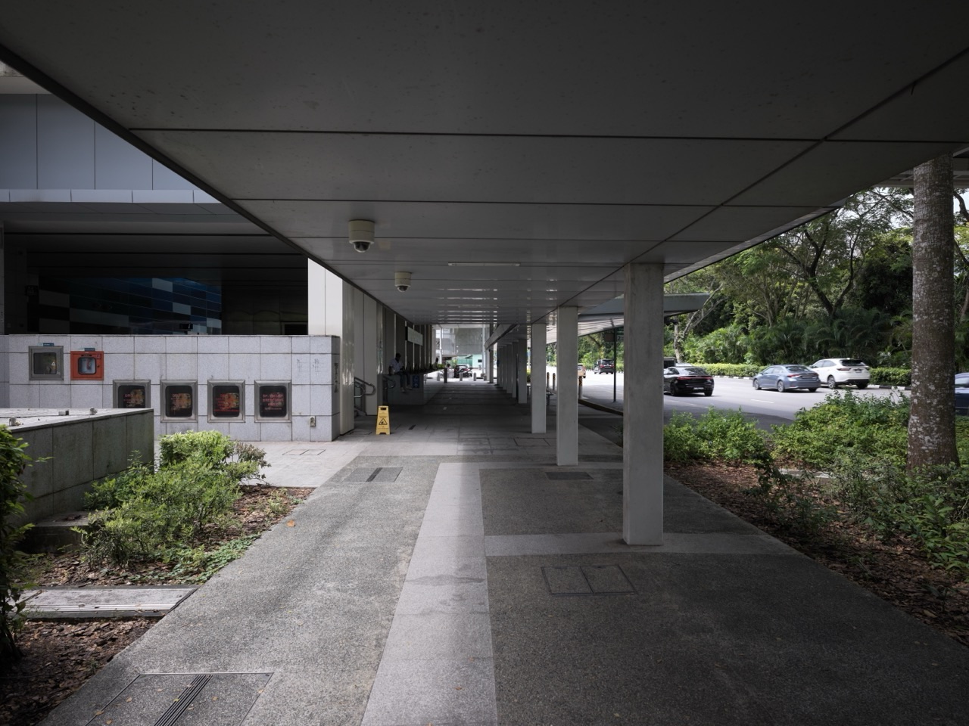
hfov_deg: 76.4
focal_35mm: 22
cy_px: 363
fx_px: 616
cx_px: 484
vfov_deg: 61.1
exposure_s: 1/90
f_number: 8
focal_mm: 28
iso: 200
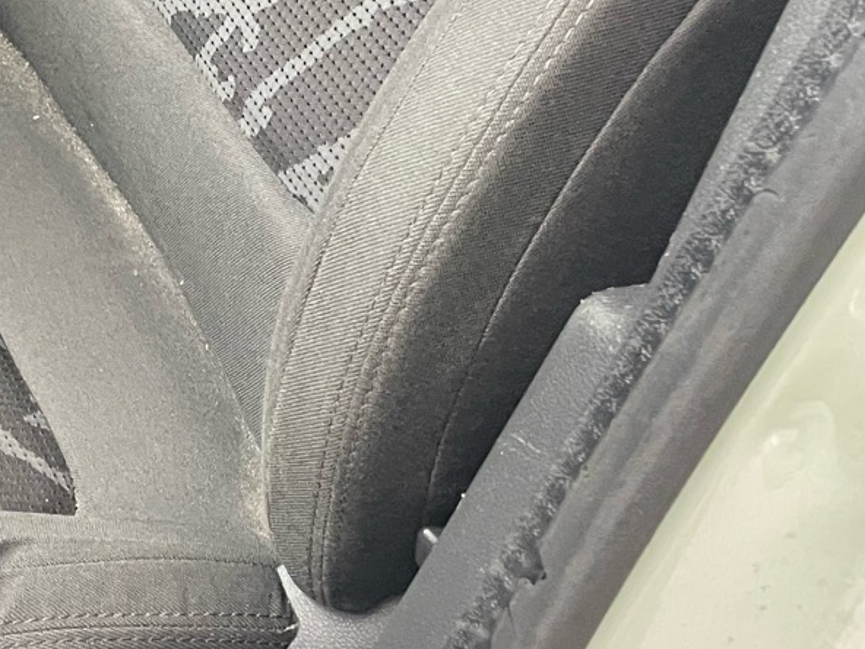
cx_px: -390
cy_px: -56
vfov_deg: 18.0
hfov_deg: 21.3
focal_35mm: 79
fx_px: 1974
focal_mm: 4.2
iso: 200
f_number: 1.6
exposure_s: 1/60
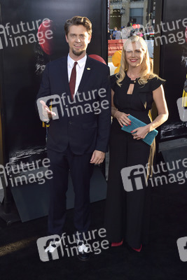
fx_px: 389
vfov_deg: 39.6
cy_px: 140
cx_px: 94
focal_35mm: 50
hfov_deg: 27.0
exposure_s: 1/320
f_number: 6.3
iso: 500
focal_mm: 50
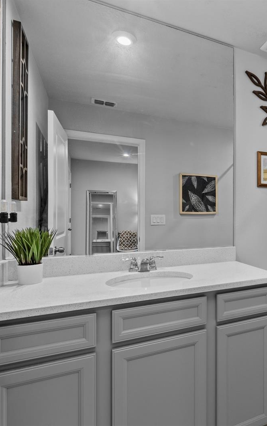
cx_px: 240
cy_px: 213
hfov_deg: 47.7
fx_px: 268
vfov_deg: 77.1
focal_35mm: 23
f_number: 9
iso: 400
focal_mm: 10
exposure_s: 1/2
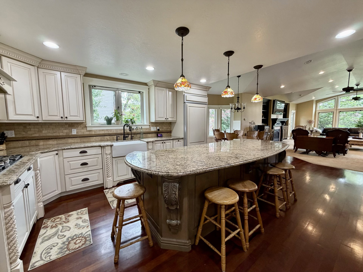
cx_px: 182
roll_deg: +0.8
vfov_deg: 85.7
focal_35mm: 14
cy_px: 136
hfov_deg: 102.1
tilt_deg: -5.4
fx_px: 147
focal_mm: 2.22
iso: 250
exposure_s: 1/60
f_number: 2.2
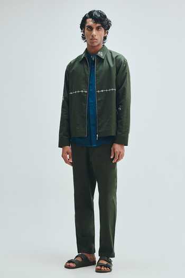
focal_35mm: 60
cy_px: 139
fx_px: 462
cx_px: 92
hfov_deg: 22.6
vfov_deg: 33.4
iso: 400
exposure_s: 1/125
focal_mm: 60
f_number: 8
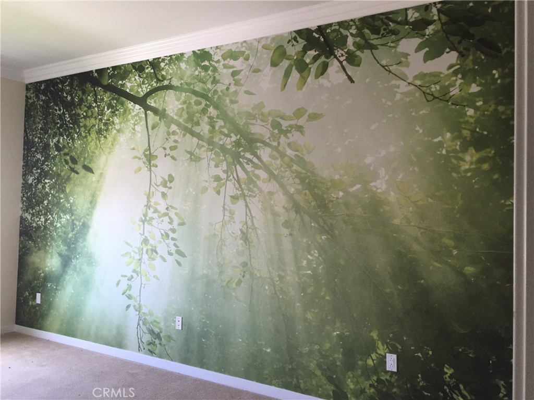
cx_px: 267
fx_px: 447
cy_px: 200
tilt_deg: +2.7
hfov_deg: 61.7
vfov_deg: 48.2
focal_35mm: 29
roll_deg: -1.8
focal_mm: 4.15
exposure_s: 1/30
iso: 50
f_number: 2.2
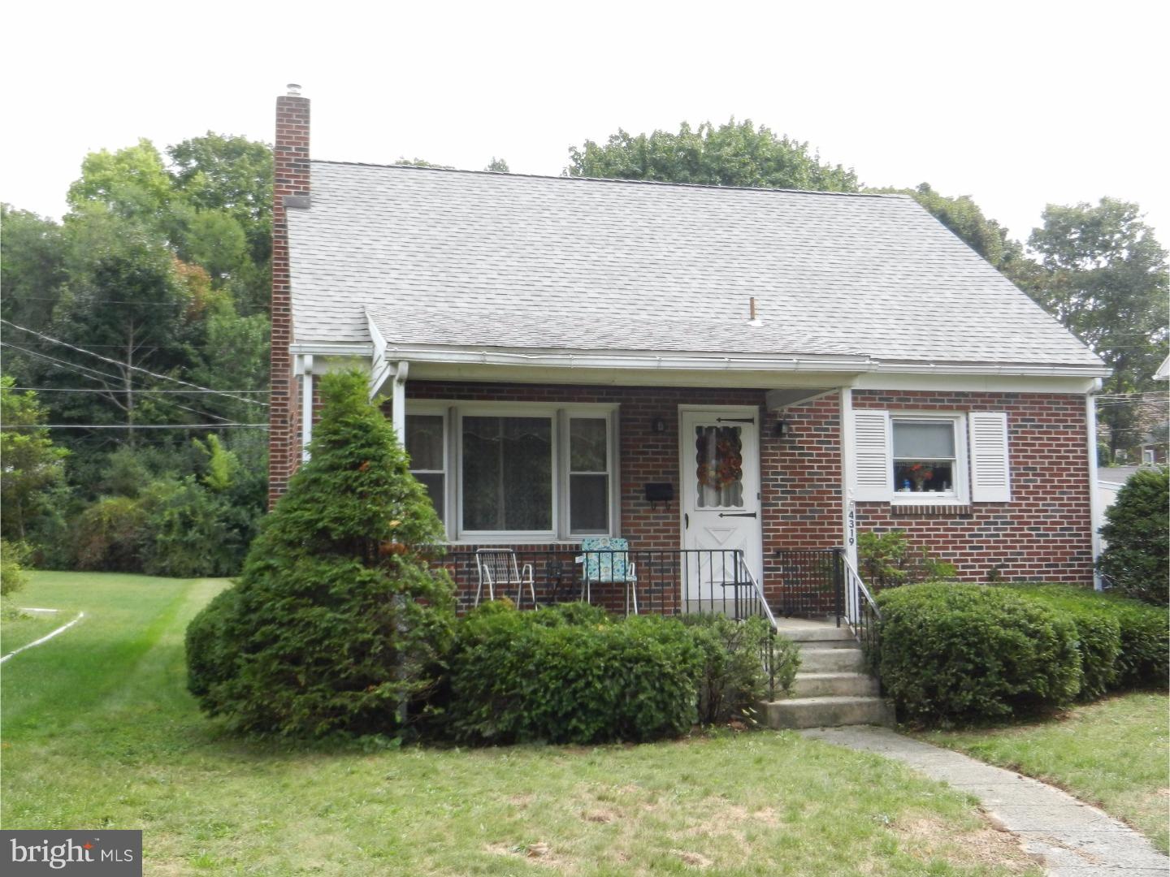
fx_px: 1284
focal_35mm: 38
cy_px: 438
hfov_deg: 49.0
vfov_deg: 37.7
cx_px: 585
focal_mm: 6.9
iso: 160
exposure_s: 1/320
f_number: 4
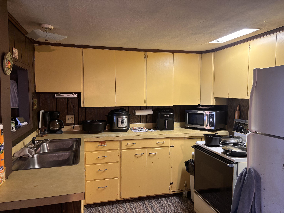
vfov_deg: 53.1
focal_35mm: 26
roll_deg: -0.6
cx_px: 142
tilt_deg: -4.0
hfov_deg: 67.3
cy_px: 106
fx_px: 213
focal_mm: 5.96
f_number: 1.6
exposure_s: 1/60
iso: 320
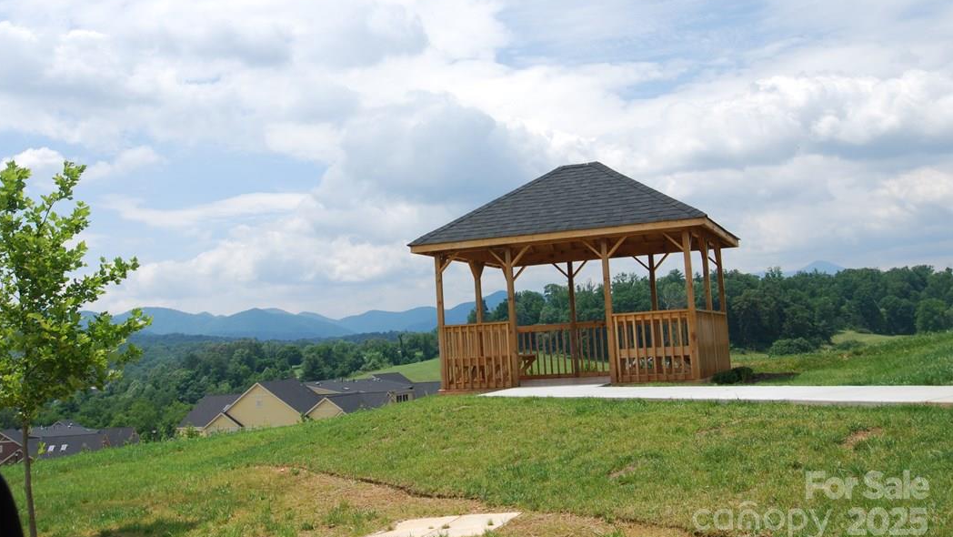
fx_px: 986
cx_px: 471
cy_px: 232
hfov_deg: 51.6
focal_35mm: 39
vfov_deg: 30.4
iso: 125
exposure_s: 1/250
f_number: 10
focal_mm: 24
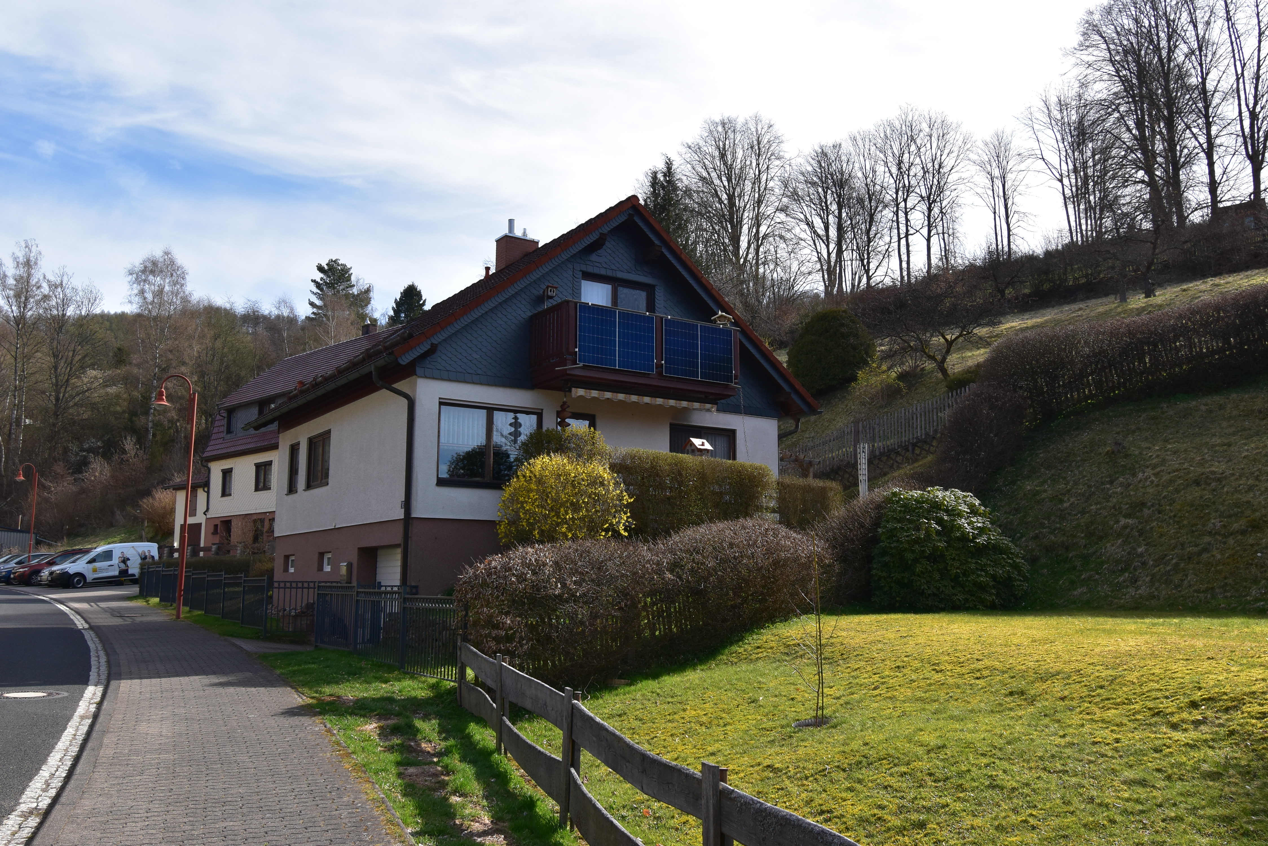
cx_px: 634
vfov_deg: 43.6
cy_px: 423
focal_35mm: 30
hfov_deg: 61.9
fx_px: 1057
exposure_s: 1/400
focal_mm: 20
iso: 400
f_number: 11
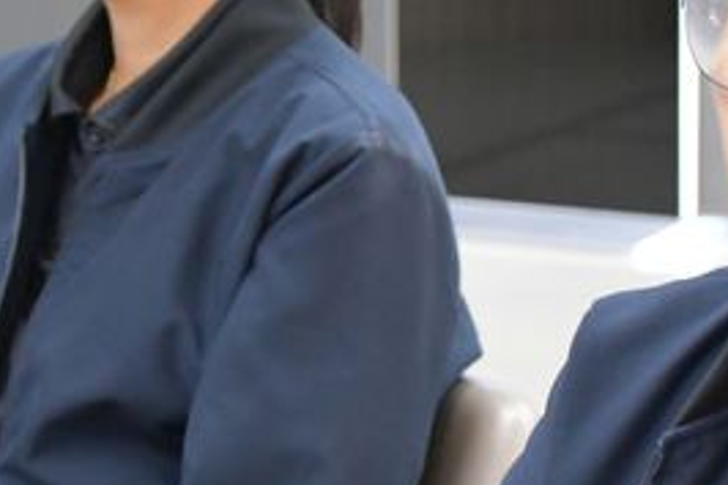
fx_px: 3739
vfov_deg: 7.4
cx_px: 446
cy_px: 363
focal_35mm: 185
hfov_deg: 11.1
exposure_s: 1/80
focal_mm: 32
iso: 3200
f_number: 4
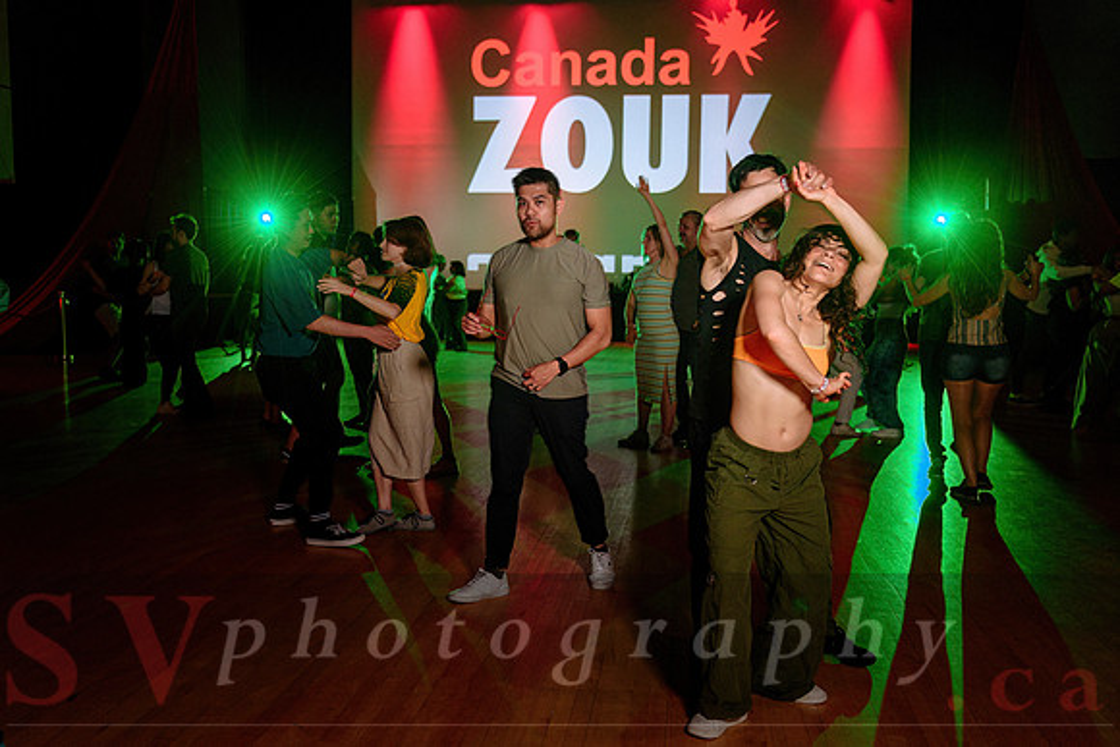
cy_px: 411
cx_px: 538
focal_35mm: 39
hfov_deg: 50.0
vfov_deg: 34.5
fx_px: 1200
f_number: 2.8
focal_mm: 35
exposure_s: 1/60
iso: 1000
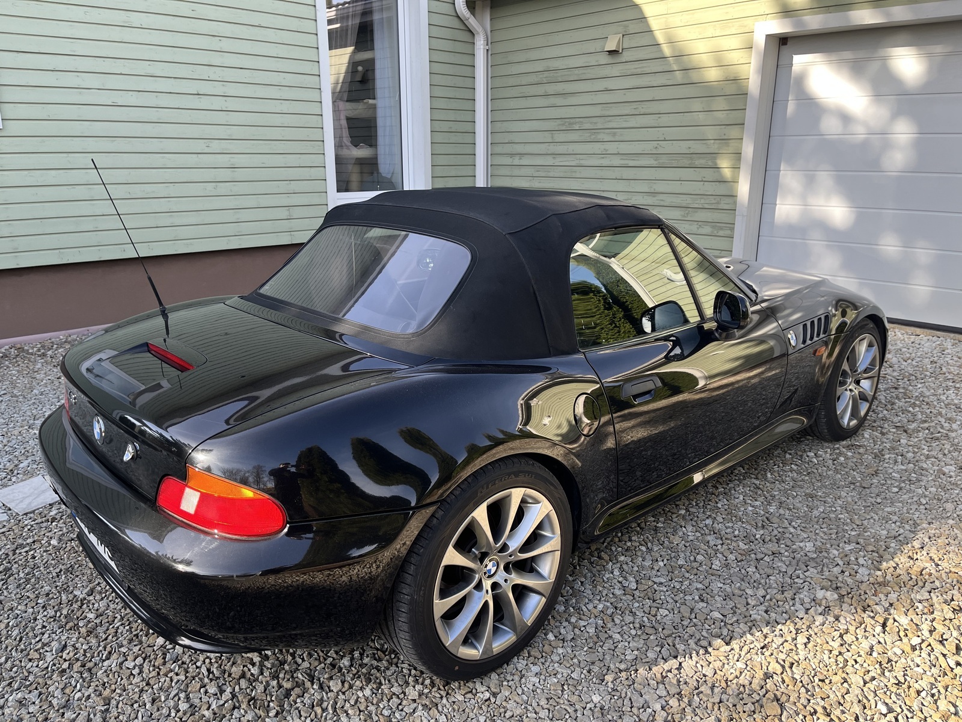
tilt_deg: -16.1
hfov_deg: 67.3
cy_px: 361
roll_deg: -0.1
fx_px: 723
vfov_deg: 53.1
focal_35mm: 26
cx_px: 481
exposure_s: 1/442
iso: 50
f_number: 1.6
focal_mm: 5.1
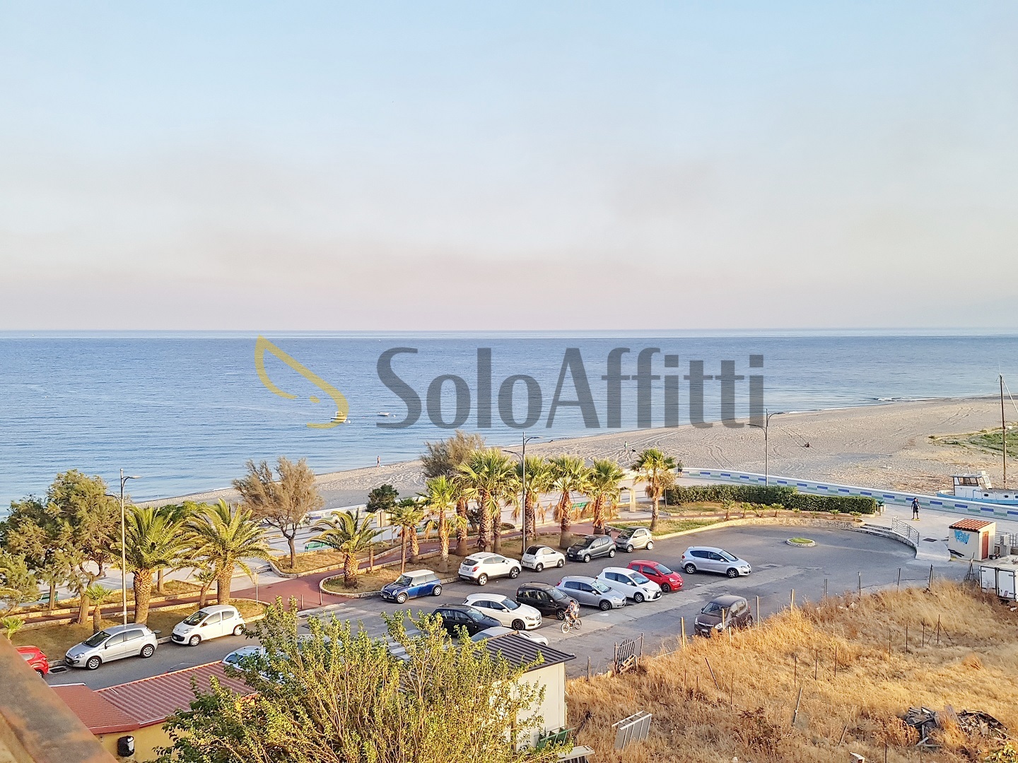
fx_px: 765
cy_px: 382
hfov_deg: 67.3
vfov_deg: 53.1
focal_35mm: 26
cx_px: 509
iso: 50
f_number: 1.7
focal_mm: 4.2
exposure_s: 1/702
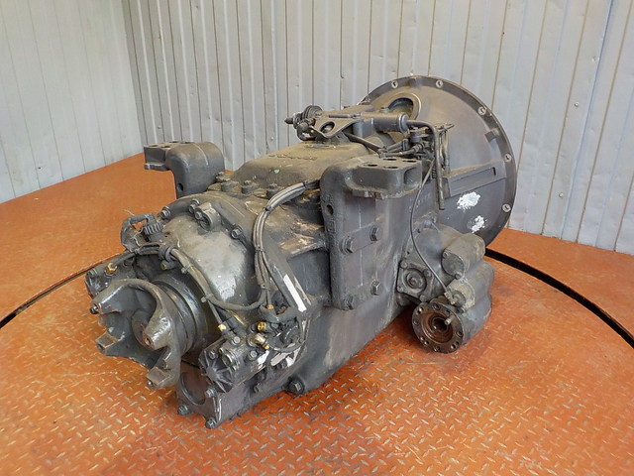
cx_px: 317
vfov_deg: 46.8
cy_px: 238
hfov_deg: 60.0
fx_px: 549
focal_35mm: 30
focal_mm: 4.1
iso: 280
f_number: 3.3
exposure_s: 1/30
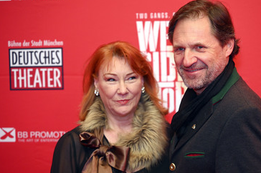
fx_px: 674
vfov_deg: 14.7
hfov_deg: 21.9
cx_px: 152
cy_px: 103
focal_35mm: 93
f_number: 2.8
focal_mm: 75
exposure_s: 1/125
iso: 1250
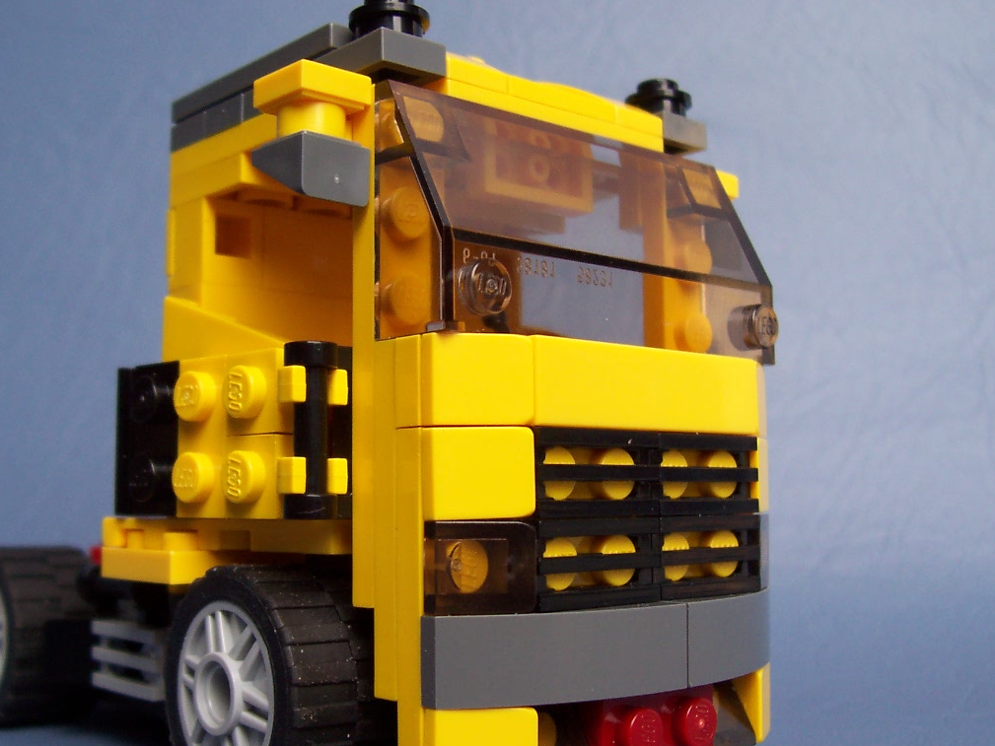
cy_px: 431
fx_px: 1265
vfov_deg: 32.8
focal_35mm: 44
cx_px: 428
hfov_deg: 42.8
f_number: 2.8
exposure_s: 1/180
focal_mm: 5.6
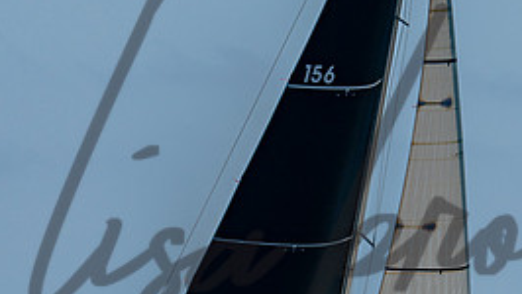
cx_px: 429
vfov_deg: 1.0
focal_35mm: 1168
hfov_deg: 1.8
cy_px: 316
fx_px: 16176
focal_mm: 270
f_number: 5.6
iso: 200
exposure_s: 1/2000
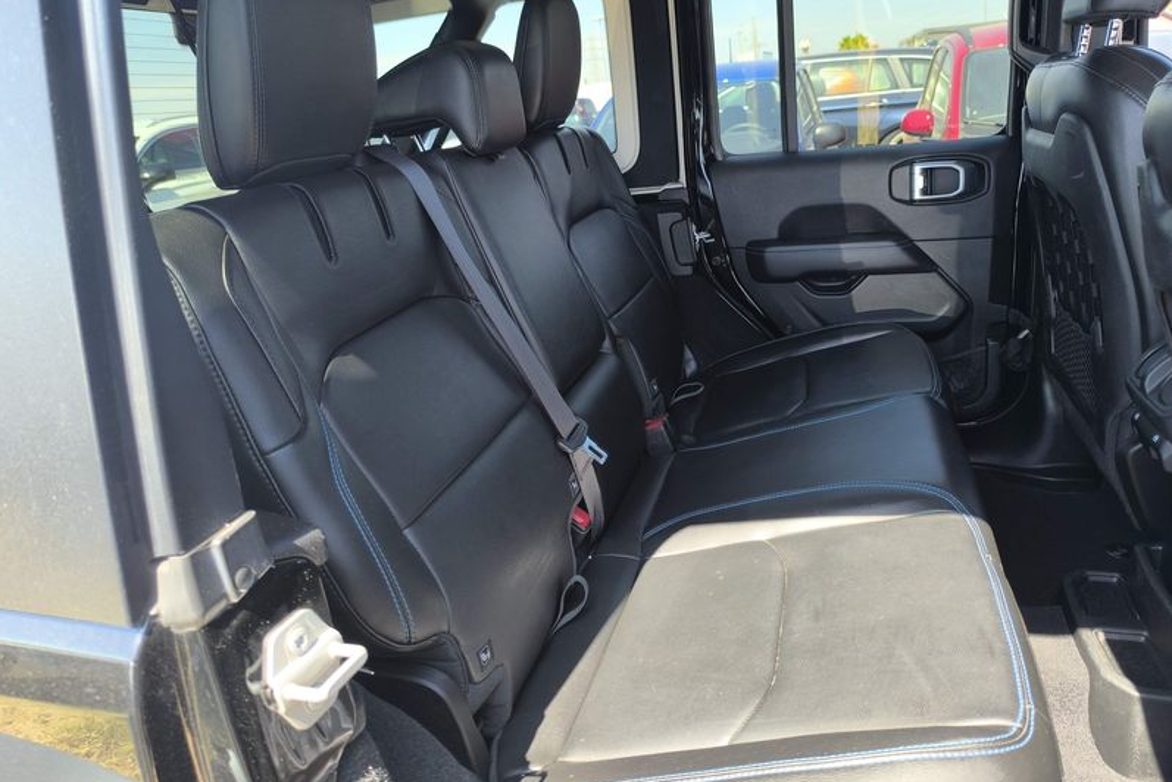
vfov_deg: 53.1
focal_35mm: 24
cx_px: 587
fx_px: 782
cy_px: 357
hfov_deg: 73.7
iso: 64
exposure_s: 1/100
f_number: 1.65
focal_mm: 6.14
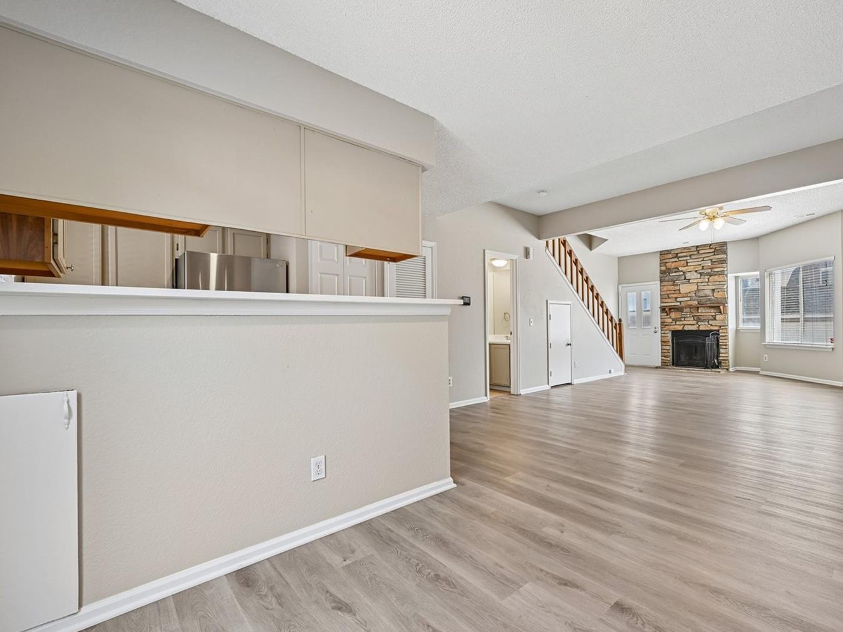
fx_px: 390
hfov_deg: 94.2
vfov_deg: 78.1
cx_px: 460
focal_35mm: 16
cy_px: 316
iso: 360
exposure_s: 1/15
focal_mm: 14
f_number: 10
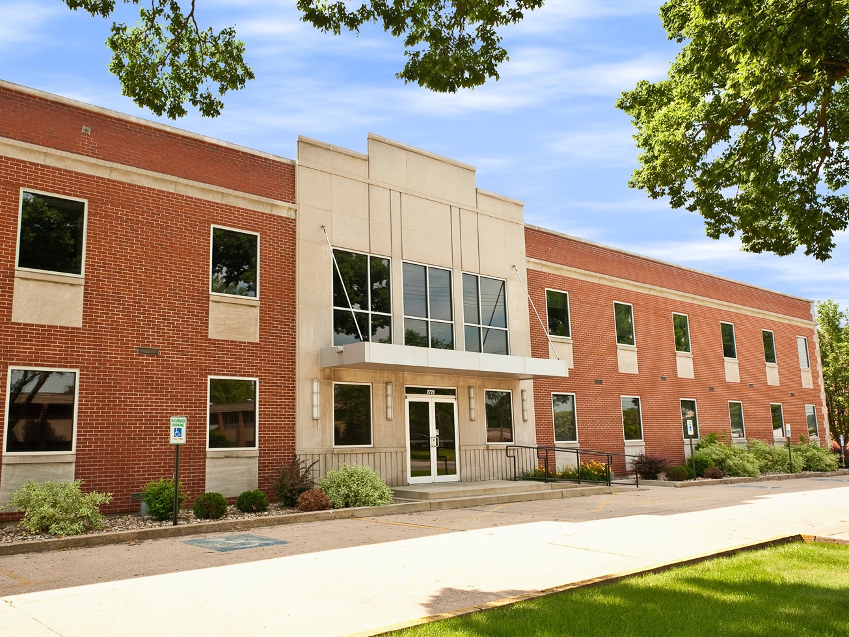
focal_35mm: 30
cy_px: 302
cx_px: 352
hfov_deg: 59.6
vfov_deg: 46.8
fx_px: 736
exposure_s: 1/125
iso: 200
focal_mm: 24
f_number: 8
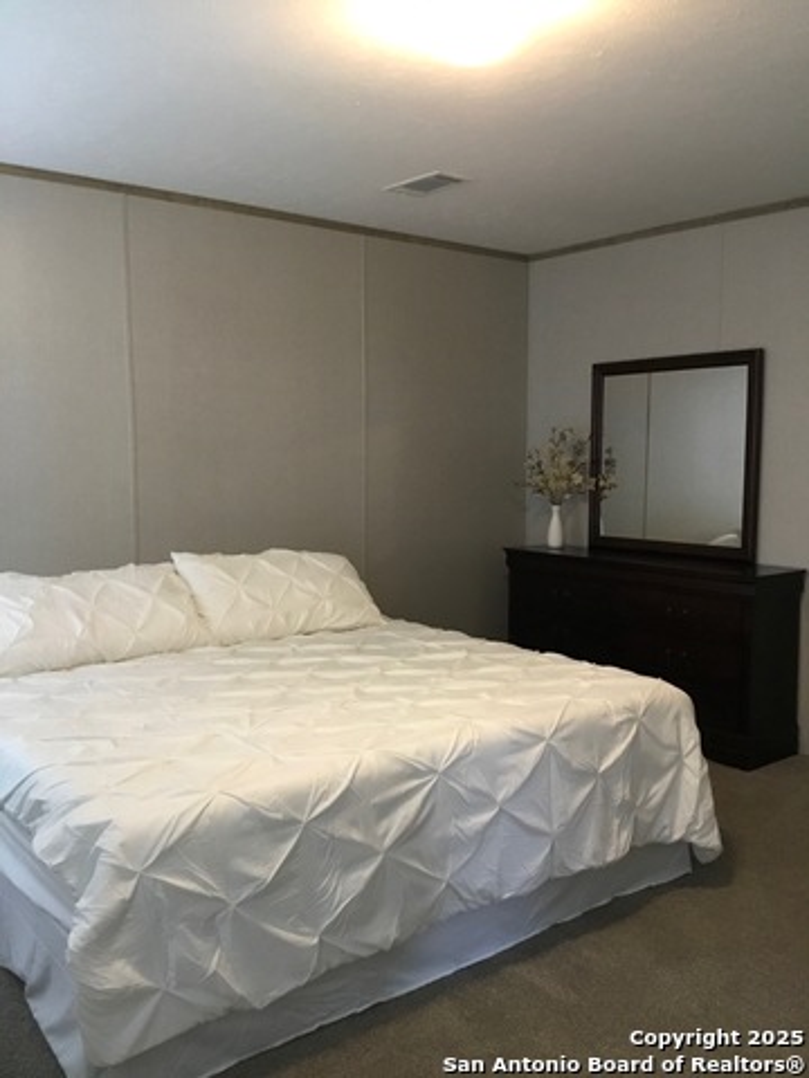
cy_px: 539
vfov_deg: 58.4
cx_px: 404
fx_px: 966
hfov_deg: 45.4
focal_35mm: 31
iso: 125
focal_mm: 3.3
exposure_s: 1/30
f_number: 2.4
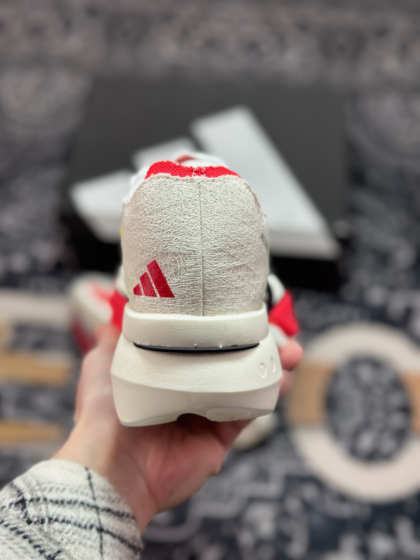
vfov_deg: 39.7
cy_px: 280
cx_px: 210
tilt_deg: -55.0
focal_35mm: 48
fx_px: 777
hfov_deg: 30.3
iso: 80
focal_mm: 6.86
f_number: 1.78
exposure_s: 1/990
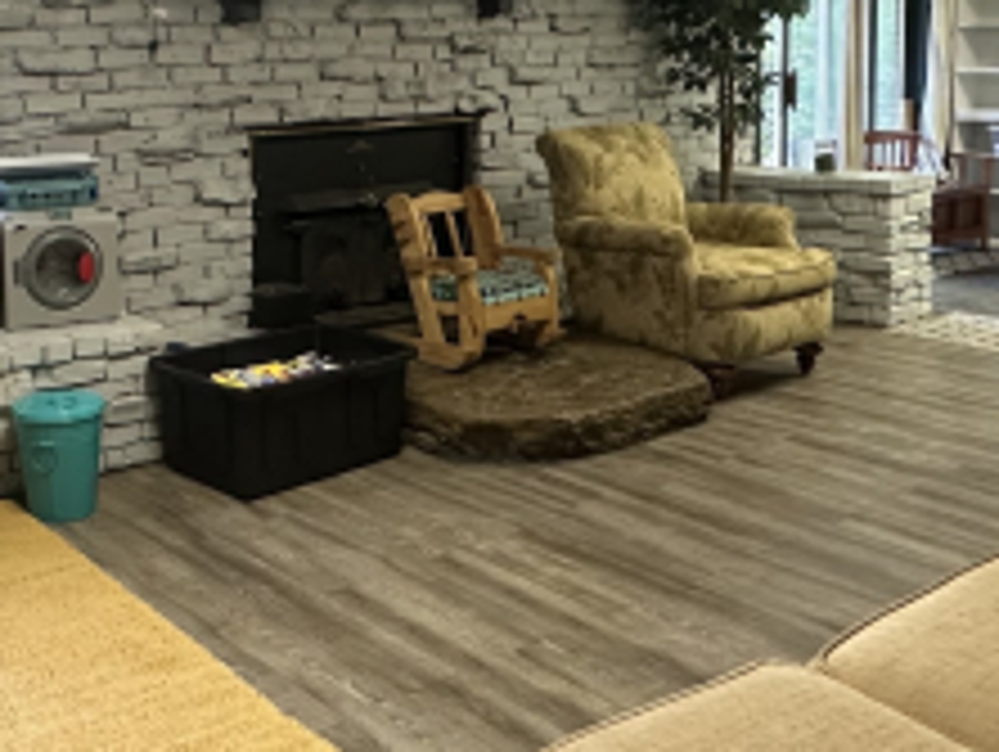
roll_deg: +1.0
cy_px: 162
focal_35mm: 42
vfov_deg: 33.5
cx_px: 200
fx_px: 1213
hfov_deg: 42.7
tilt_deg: -5.4
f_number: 2.2
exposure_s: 1/60
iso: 320
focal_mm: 2.22
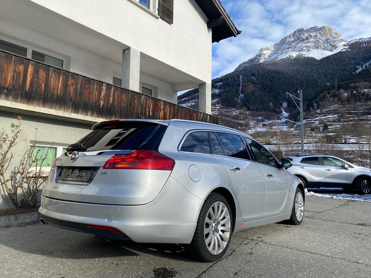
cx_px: 186
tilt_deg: +5.7
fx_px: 279
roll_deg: -0.6
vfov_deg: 53.1
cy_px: 139
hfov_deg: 67.3
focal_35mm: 26
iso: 32
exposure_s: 1/1898
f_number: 1.8
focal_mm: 4.25
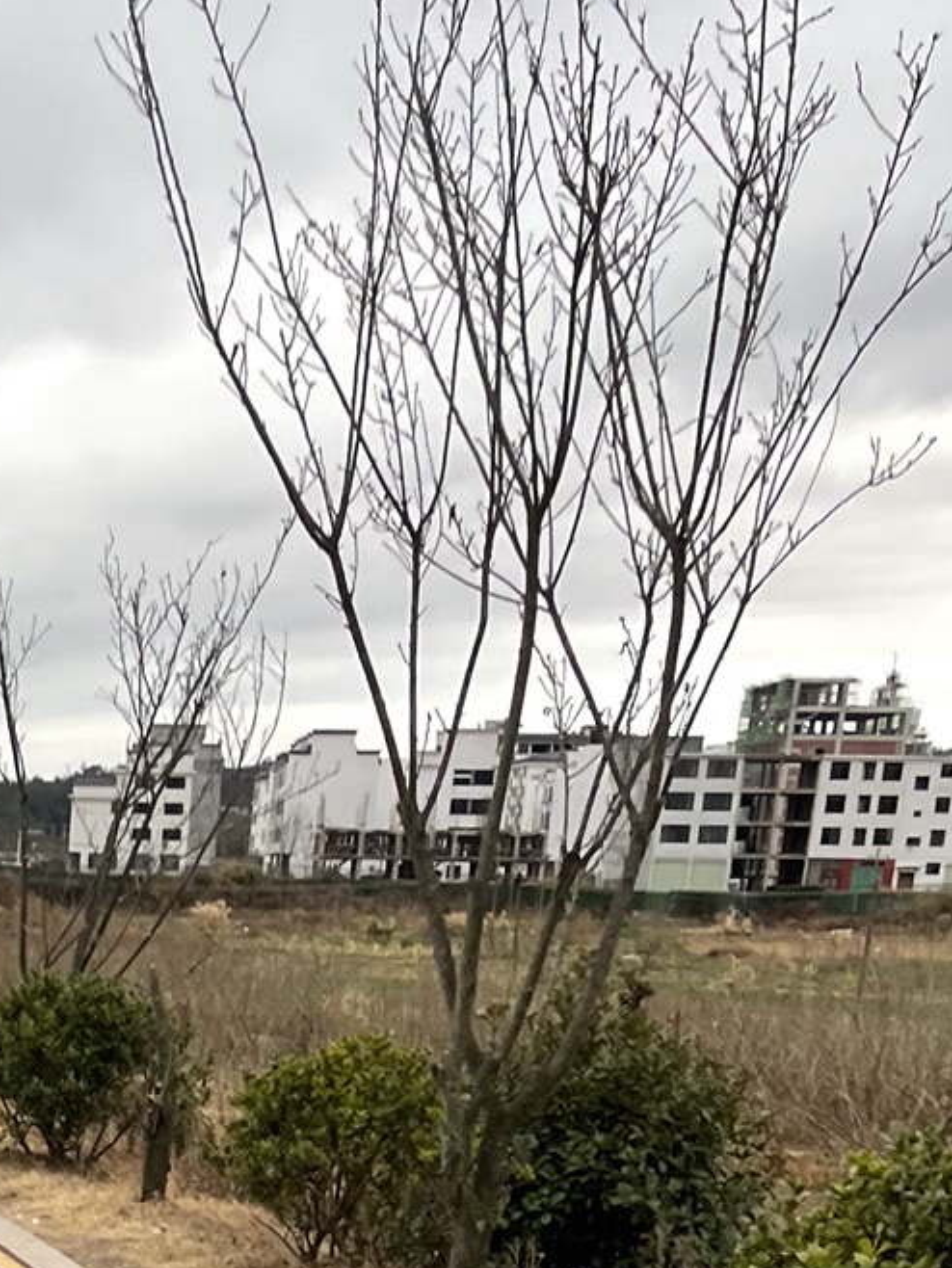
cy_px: 1742
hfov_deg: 17.2
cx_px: -403
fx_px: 2895
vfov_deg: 21.7
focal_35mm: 79
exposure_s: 1/121
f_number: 1.6
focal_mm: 4.2
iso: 64
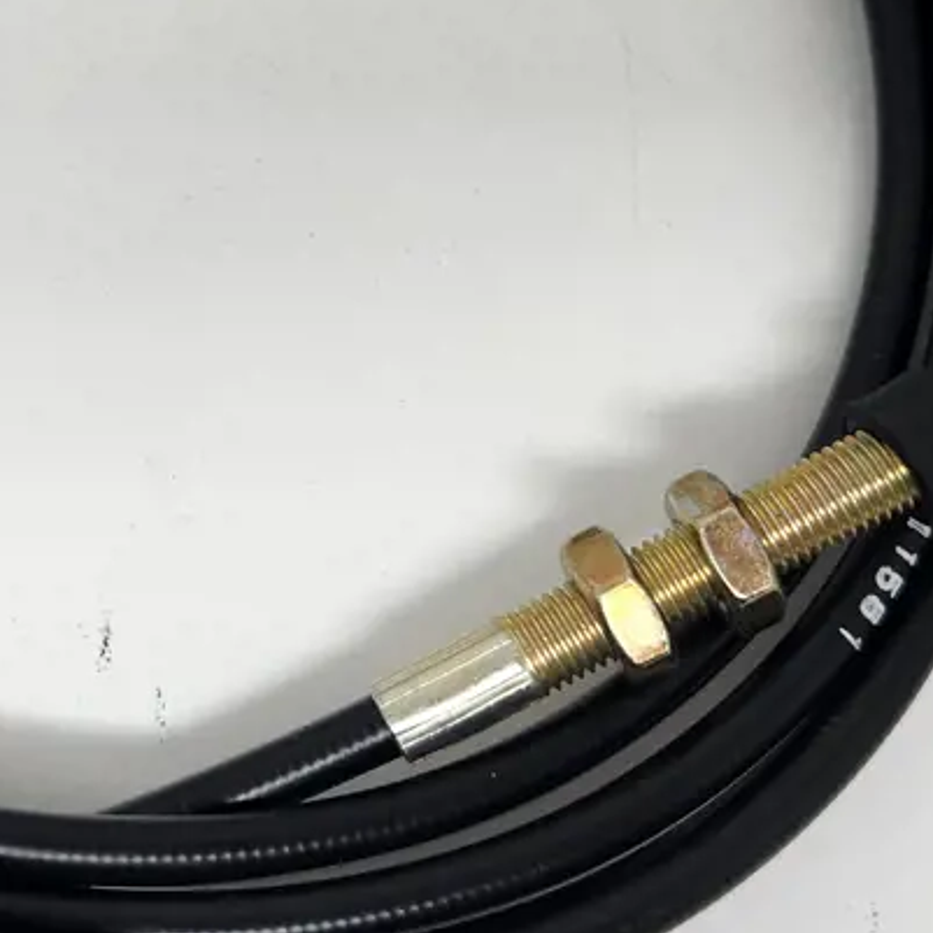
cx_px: 130
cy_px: 258
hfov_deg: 23.2
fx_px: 2226
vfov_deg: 23.5
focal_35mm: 73
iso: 40
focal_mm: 5.4
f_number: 1.8
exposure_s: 1/180
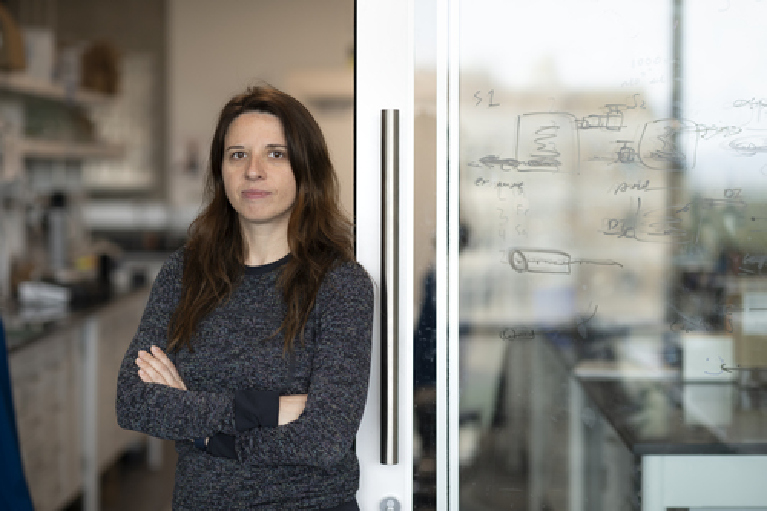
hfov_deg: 23.9
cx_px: 384
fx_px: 1810
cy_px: 256
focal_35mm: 85
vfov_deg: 16.1
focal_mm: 85
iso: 250
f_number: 2.2
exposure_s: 1/250
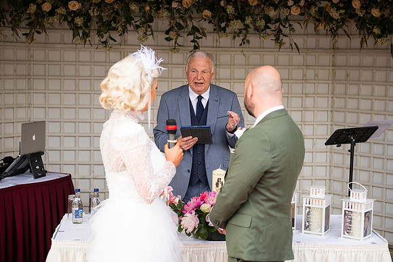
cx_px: 196
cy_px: 131
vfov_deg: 19.5
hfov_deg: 28.8
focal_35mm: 70
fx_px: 764
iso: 100
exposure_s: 1/160
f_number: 3.5
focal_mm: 70
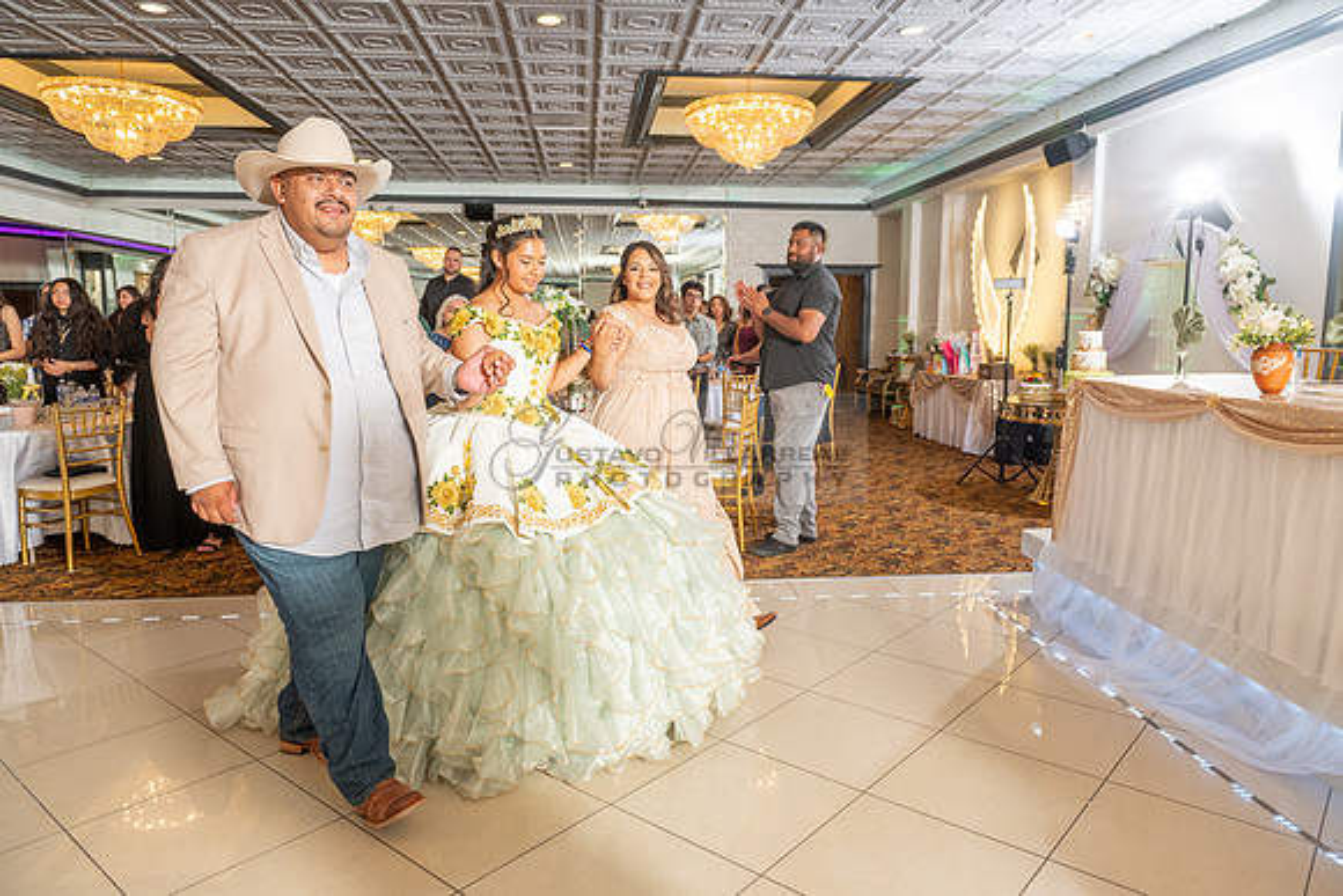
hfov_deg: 73.7
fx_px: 896
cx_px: 672
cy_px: 448
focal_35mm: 24
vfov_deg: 53.2
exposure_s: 1/200
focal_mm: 24
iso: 500
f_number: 4.5
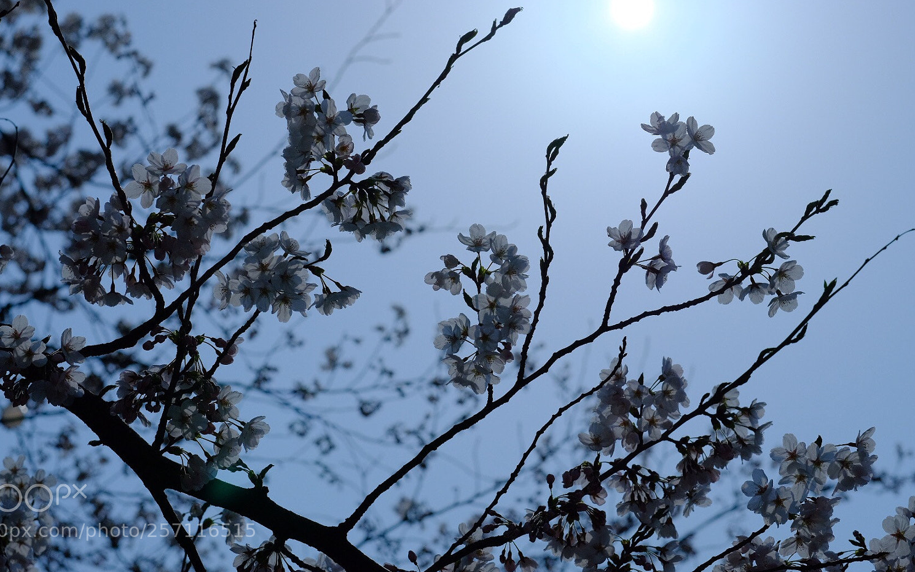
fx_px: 2294
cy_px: 251
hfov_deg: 22.5
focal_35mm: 92
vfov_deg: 14.2
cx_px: 426
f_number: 5.6
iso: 800
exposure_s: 1/32000
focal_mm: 56
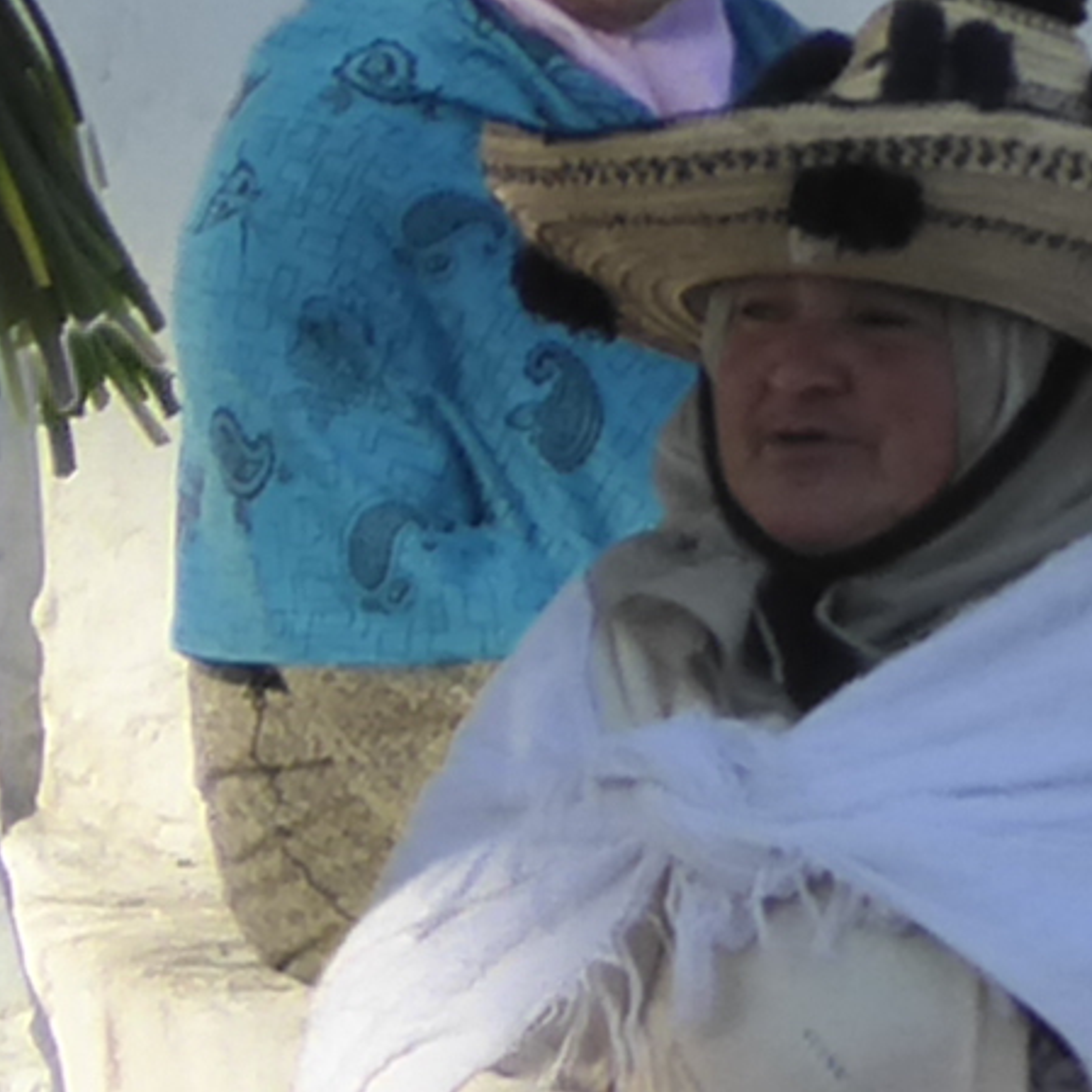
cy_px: 734
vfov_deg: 3.7
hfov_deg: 3.5
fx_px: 16846
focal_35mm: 472
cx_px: -3376
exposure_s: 1/500
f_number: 4.2
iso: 160
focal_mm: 10.3
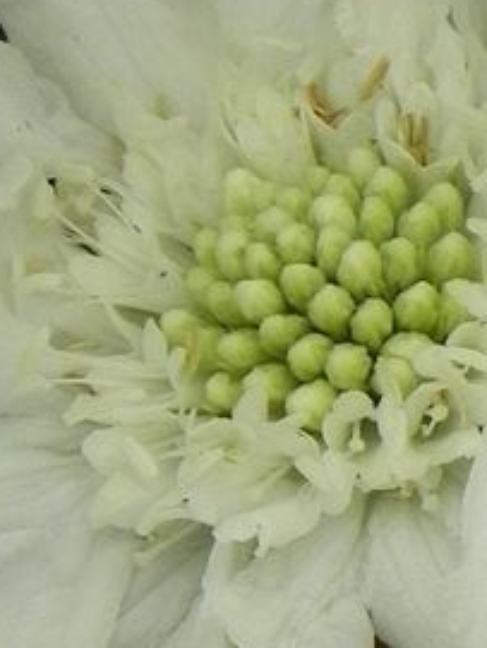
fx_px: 11762
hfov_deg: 2.4
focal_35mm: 628
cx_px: 307
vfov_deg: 3.2
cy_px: 389
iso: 160
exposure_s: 1/400
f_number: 8
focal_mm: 37.7
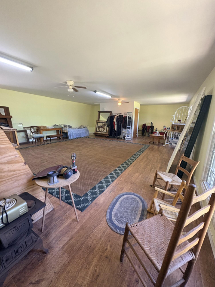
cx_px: 108
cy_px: 144
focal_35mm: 14
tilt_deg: -12.1
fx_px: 116
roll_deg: -2.0
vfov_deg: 102.1
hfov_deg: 85.7
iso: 250
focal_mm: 2.22
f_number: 2.2
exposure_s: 1/60
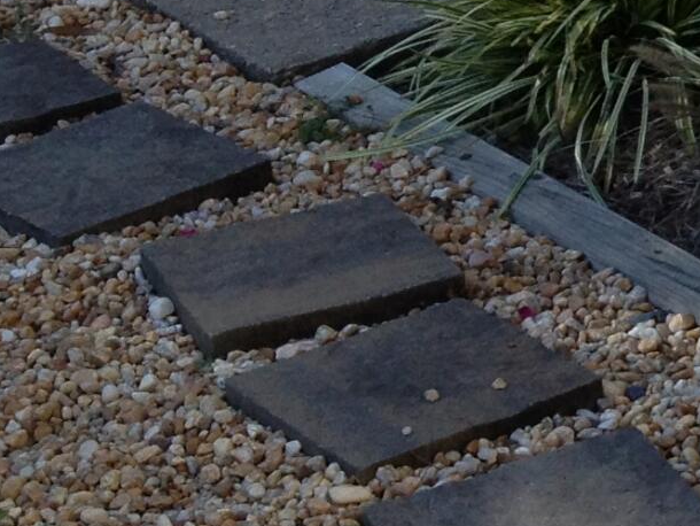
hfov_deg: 10.5
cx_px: 1424
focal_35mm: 172
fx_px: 3480
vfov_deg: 8.5
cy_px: -195
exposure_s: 1/460
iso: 64
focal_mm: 4.28
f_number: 2.4
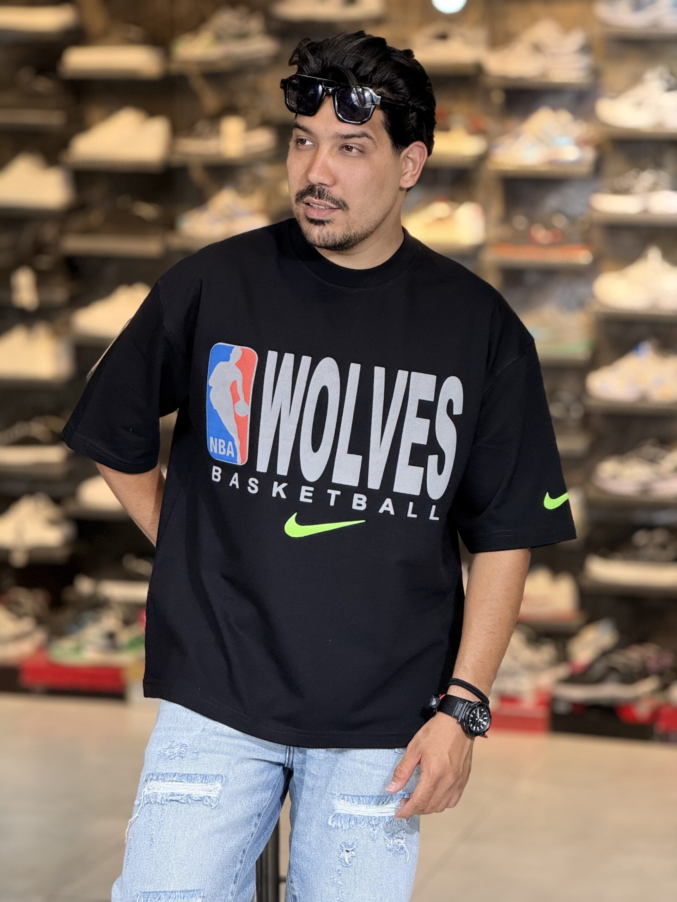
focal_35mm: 120
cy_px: 451
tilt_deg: -5.6
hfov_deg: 12.3
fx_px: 3129
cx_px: 338
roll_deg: -0.9
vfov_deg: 16.4
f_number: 2.8
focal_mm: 15.66
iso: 250
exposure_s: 1/100
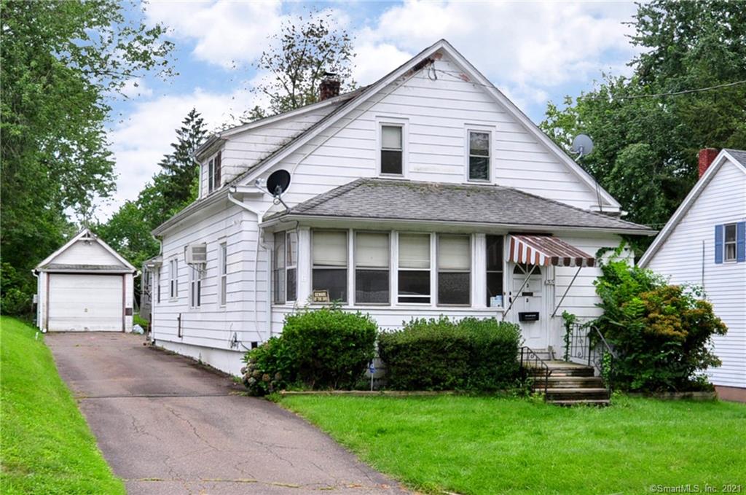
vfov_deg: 43.5
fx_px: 621
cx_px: 373
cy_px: 248
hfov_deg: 62.0
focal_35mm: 30
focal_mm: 20
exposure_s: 1/250
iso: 400
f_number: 8
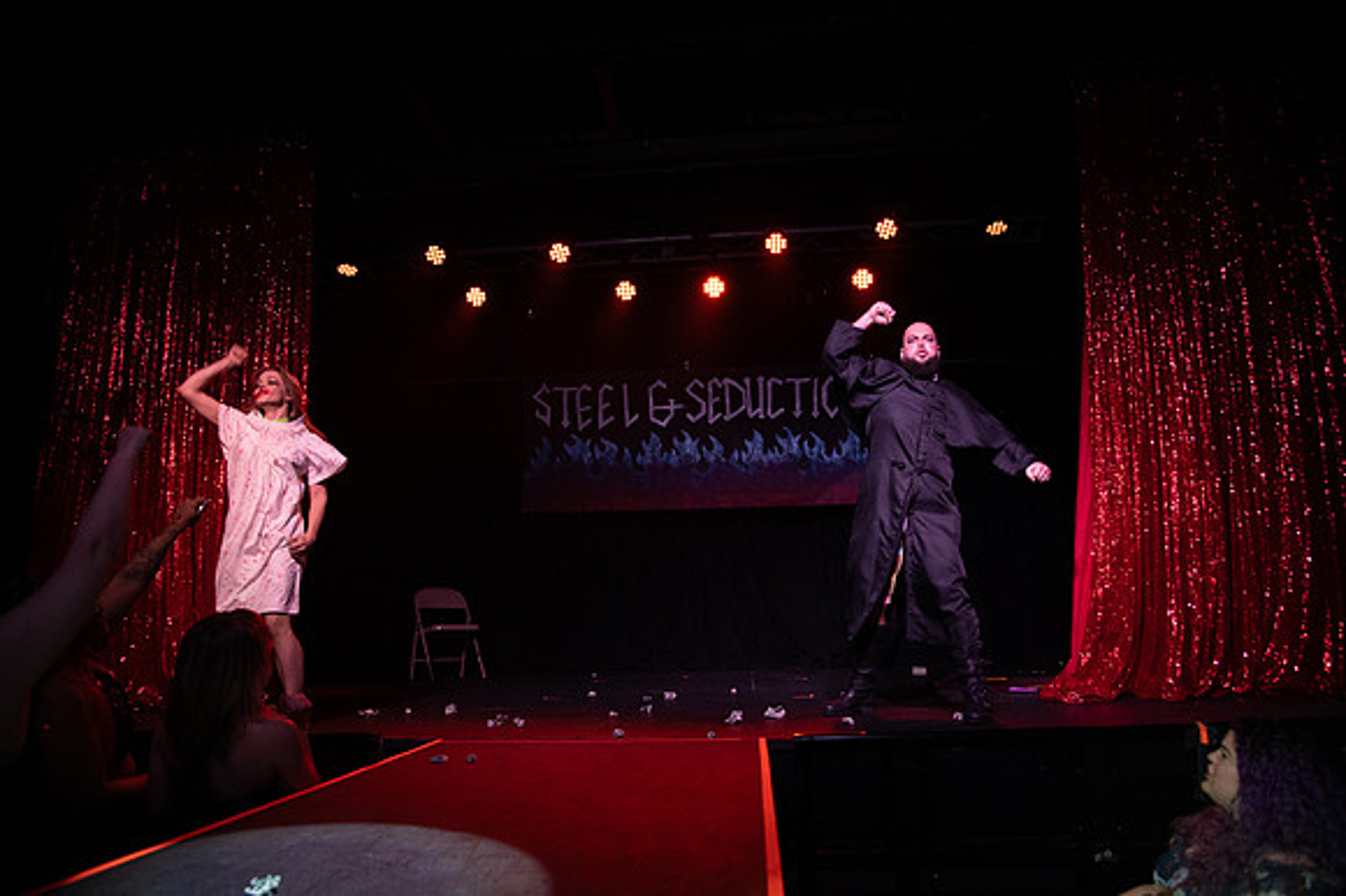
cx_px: 673
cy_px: 448
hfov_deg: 73.8
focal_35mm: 24
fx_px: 897
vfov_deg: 53.1
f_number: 4
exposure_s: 1/200
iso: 6400
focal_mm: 24
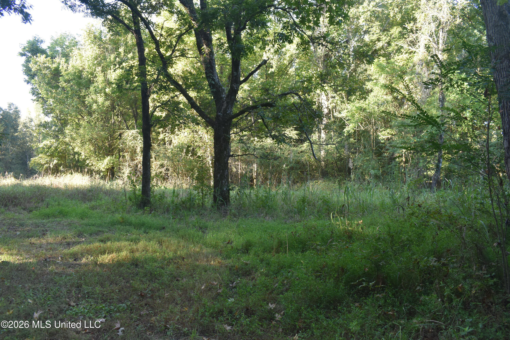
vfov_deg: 43.6
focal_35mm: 30
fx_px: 425
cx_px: 255
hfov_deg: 61.9
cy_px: 170
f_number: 6.3
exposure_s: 1/60
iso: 400
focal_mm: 20
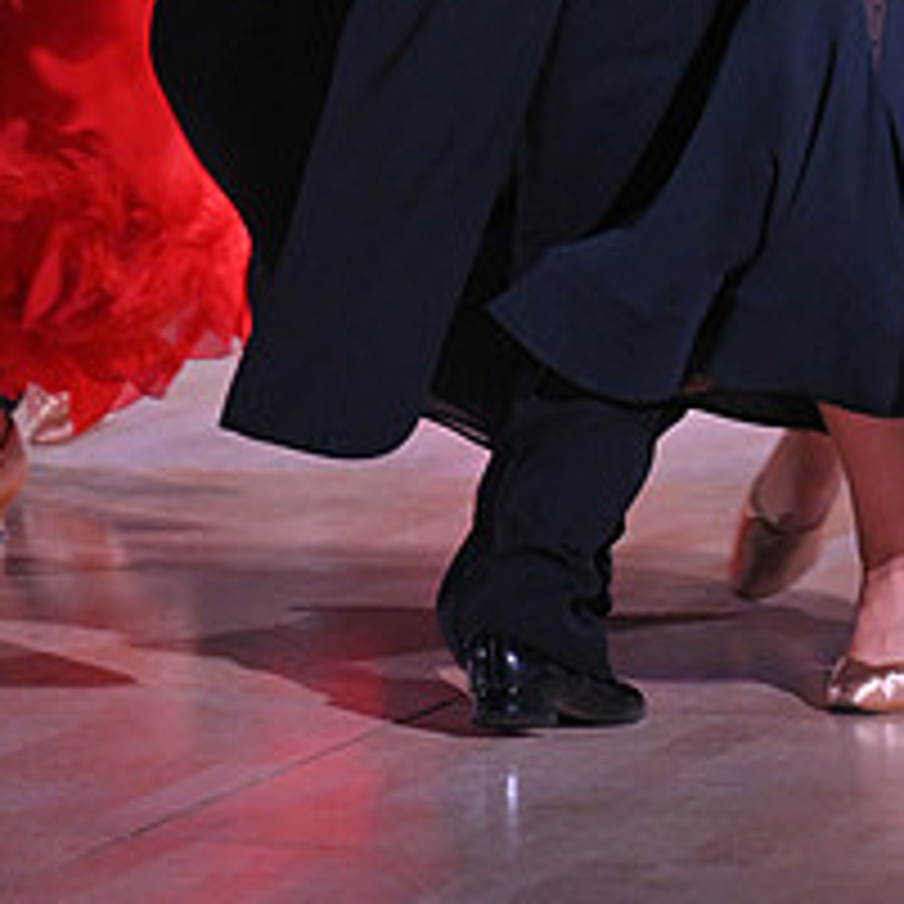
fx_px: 10873
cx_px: 641
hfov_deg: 4.8
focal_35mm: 368
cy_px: -382
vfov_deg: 4.7
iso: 3200
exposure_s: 1/400
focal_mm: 150
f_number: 4
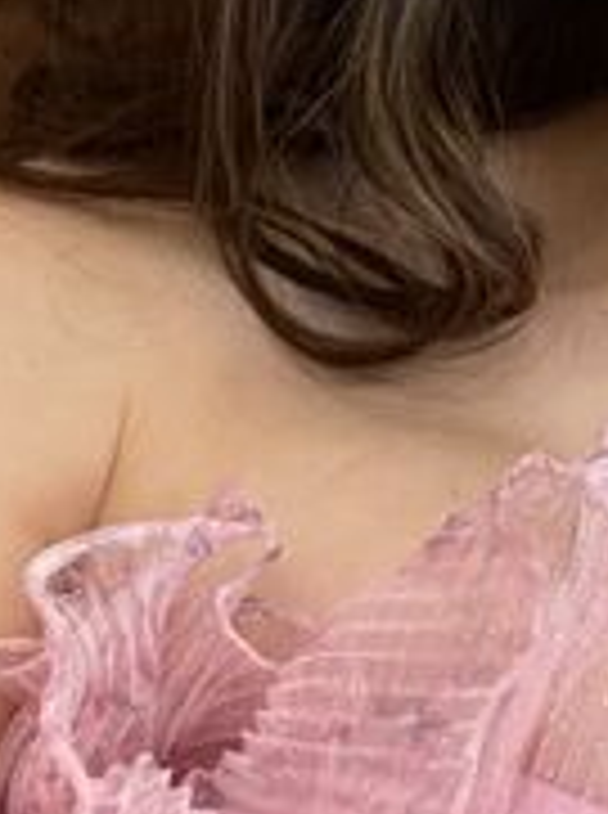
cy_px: -139
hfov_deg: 13.1
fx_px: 2468
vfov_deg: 17.9
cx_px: 968
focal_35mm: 105
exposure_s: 1/57
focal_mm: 2.71
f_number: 2.2
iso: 160
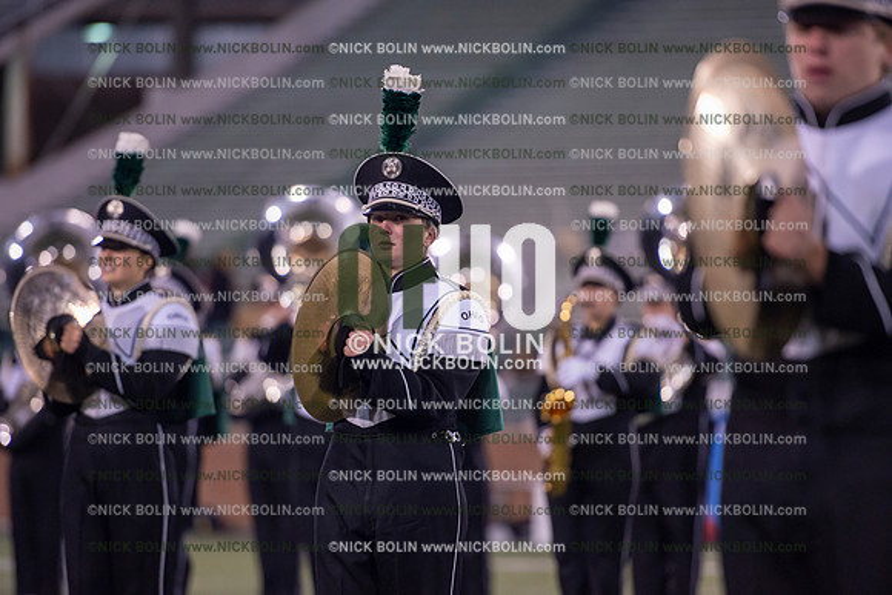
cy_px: 298
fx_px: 4956
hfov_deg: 10.3
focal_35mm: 200
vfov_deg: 6.9
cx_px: 446
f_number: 2.8
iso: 2500
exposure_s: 1/1250
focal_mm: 200
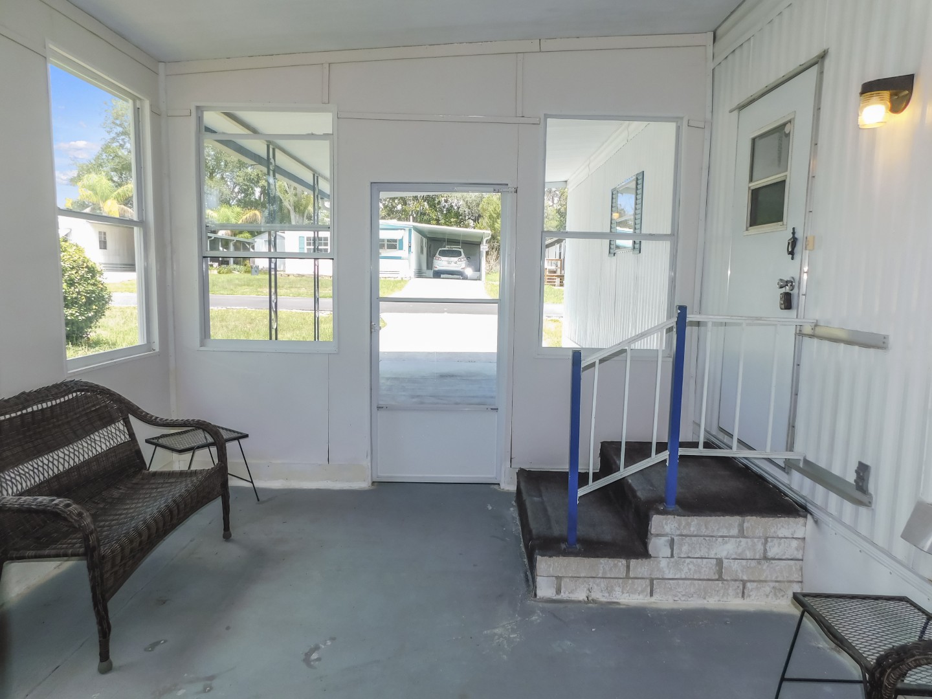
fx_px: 619
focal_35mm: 23
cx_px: 466
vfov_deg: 58.9
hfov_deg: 73.9
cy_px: 350
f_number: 3
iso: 125
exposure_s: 1/200
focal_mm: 4
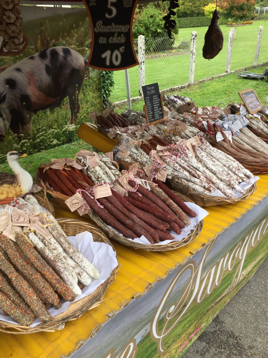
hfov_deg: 48.2
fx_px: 299
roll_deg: +2.1
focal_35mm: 29
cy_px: 179
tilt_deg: -25.6
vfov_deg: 61.7
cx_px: 134
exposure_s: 1/278
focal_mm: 4.15
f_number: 2.2
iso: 32
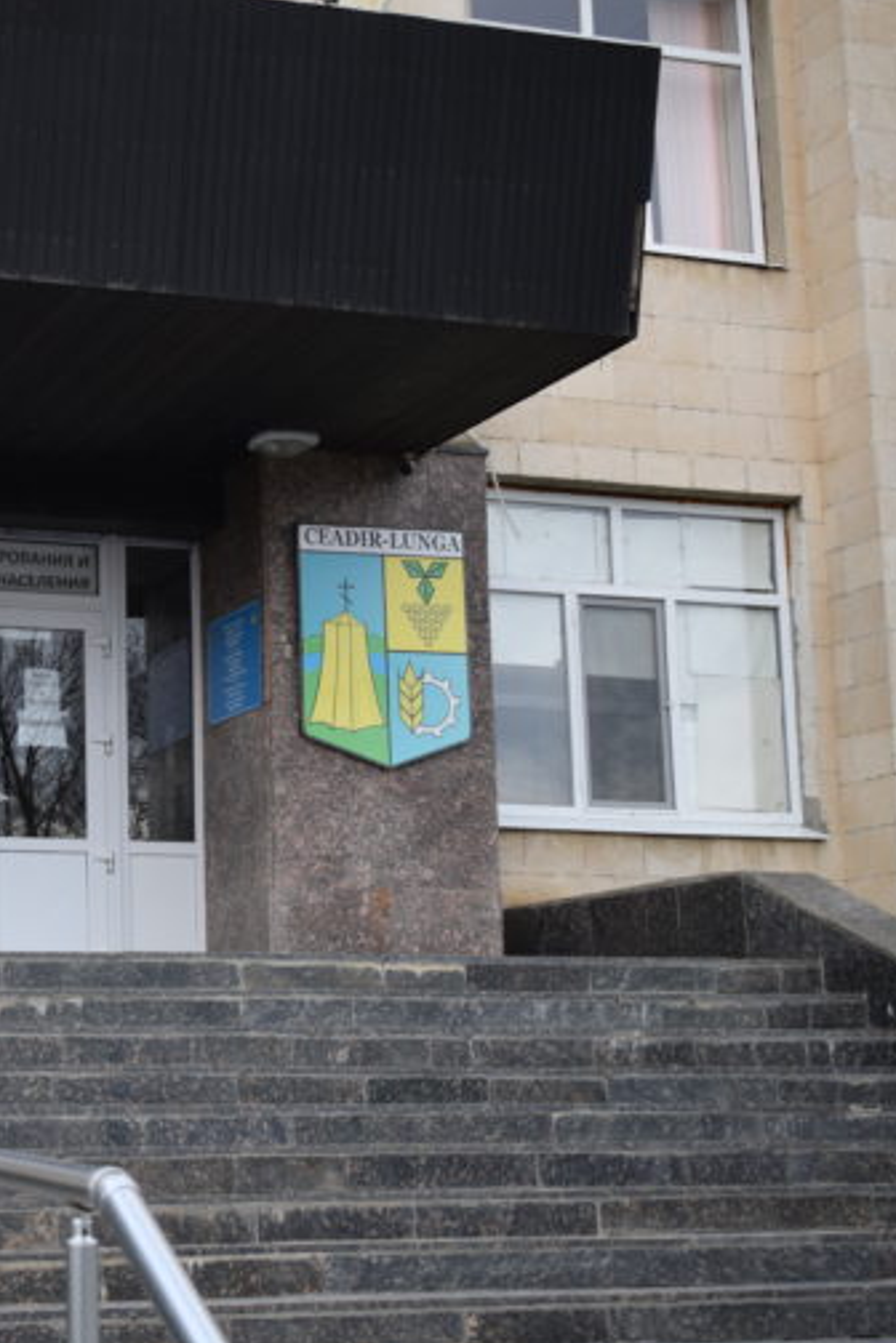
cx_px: -27
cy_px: 674
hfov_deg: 20.5
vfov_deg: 31.4
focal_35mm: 64
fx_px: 2389
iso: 500
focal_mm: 28
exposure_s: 1/1000
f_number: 4.2
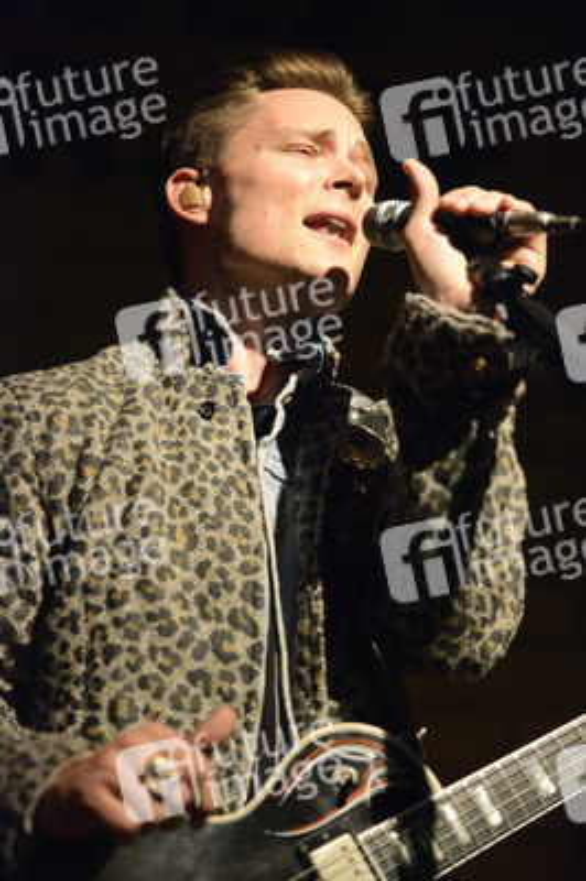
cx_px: 293
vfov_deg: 21.5
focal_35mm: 95
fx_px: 2323
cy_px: 440
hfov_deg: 14.4
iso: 8063
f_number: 2.8
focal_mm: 95
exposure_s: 1/200
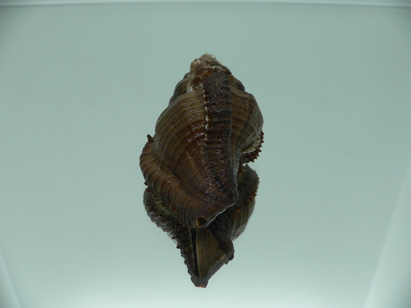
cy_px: 154
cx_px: 206
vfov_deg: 40.7
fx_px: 416
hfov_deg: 52.6
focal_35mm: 35
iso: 80
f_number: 2.8
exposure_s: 1/60
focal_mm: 4.6
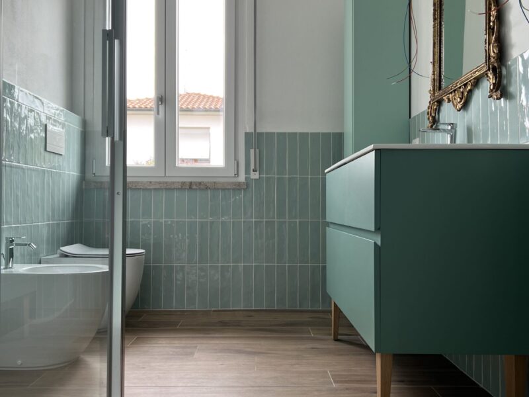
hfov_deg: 67.3
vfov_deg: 53.1
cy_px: 198
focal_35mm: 26
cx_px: 264
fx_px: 397
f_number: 1.5
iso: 40
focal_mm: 5.7
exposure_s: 1/121
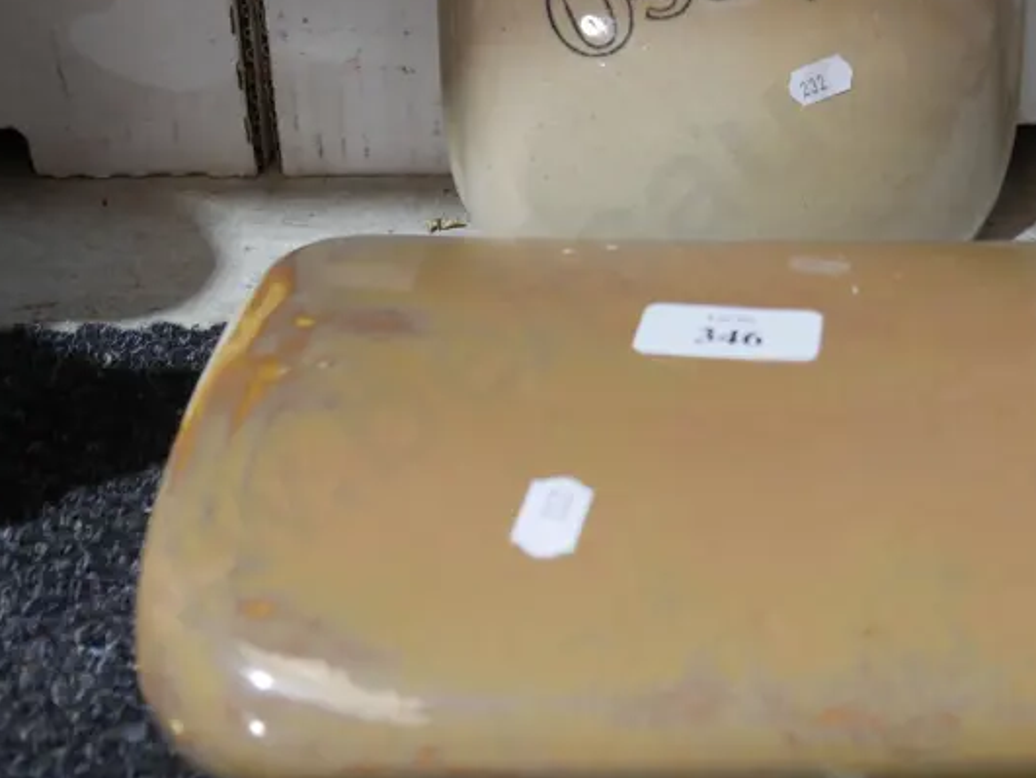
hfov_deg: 34.7
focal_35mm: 54
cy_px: 128
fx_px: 1617
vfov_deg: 26.4
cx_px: 784
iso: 500
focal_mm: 14
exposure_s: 1/60
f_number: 3.5
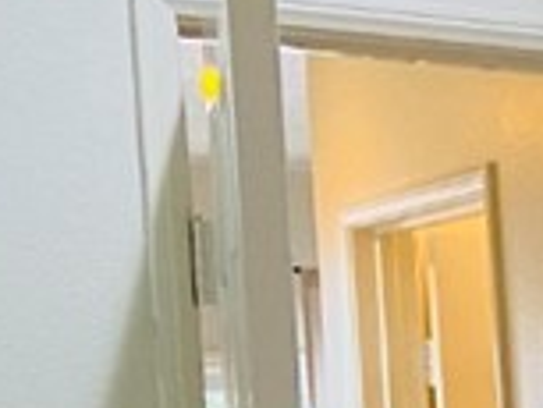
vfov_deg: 8.2
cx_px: 1540
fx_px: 2732
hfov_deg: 9.4
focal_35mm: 174
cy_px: 741
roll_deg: +1.7
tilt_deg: -5.5
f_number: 1.8
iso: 100
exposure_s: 1/60
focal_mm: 4.25
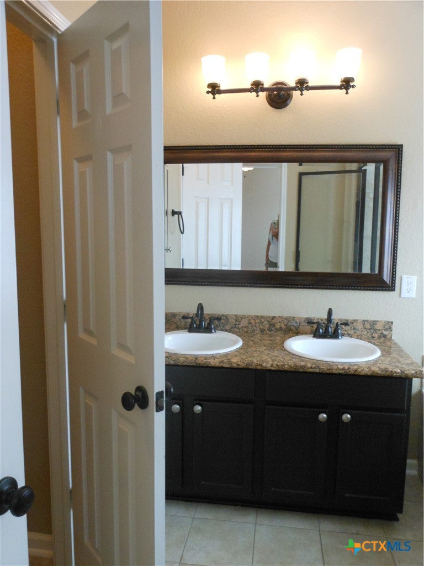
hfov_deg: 49.7
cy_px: 283
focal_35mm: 28
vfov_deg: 63.4
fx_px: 457
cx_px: 212
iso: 400
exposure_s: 1/50
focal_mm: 5
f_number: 3.7
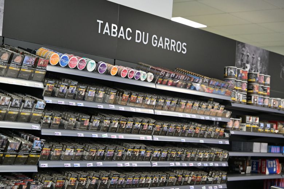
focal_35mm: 75
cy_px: 94
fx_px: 592
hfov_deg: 27.0
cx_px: 142
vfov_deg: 18.2
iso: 2500
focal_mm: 75
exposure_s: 1/160
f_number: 4.5
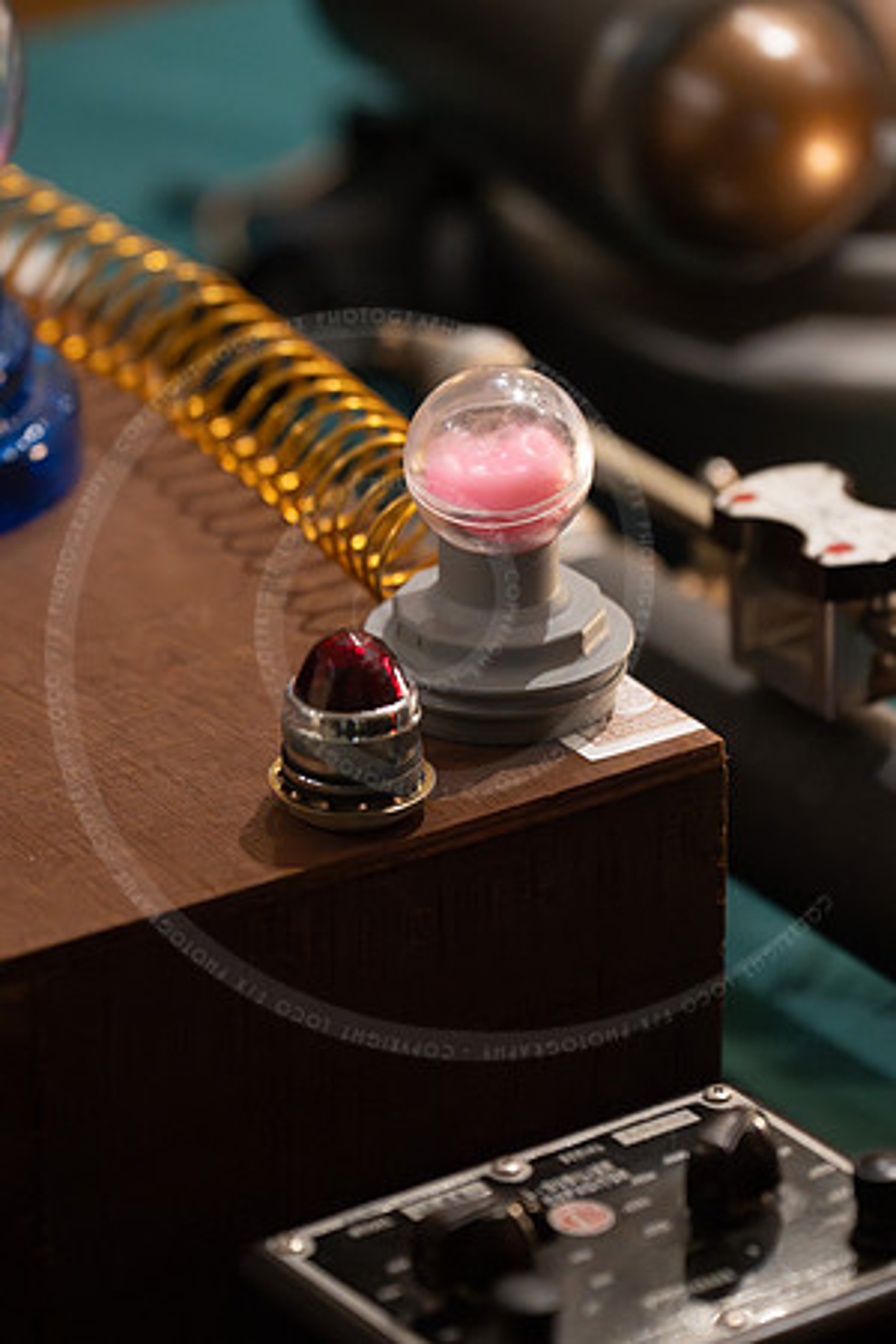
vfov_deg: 10.2
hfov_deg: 6.8
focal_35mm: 202
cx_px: 448
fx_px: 7541
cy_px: 672
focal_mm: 135
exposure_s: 1/250
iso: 4000
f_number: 2.8
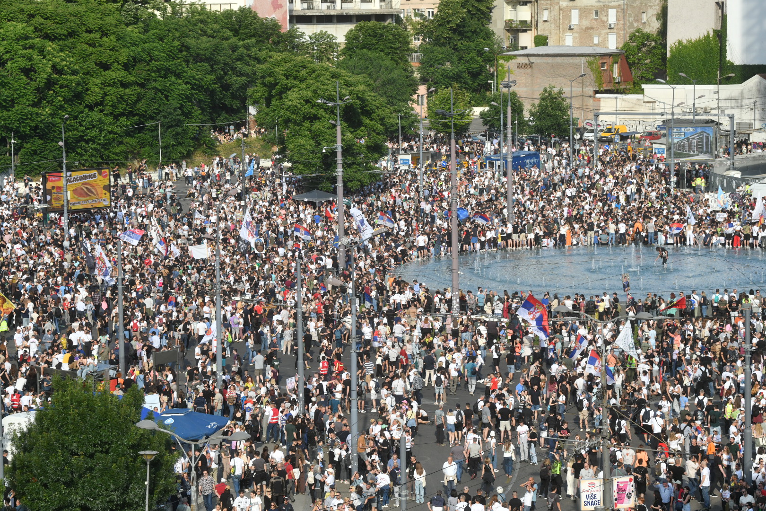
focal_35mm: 110
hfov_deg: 18.6
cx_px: 383
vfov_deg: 12.5
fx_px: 2340
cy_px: 256
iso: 800
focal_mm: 110
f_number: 6.3
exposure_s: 1/3200
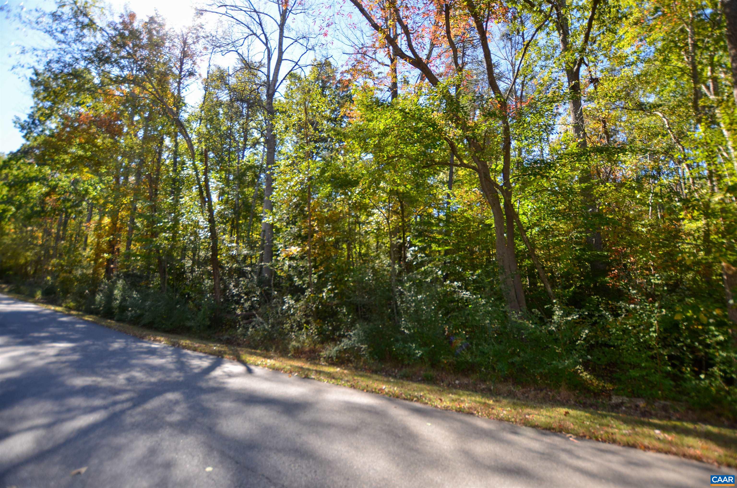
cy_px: 244
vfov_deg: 77.1
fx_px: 306
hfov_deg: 100.5
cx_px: 368
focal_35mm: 15
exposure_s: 1/250
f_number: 3.5
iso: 100
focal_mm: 10
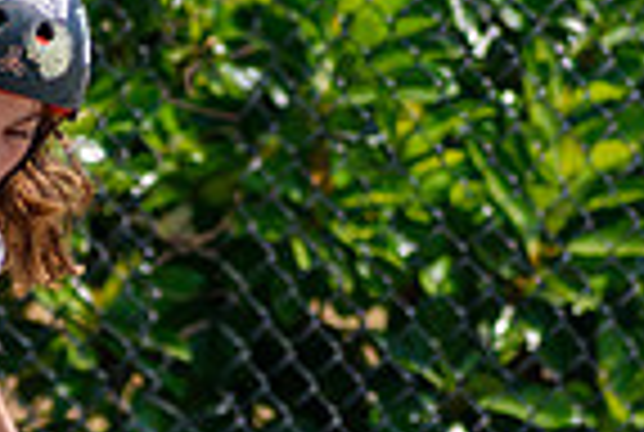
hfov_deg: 1.5
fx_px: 23967
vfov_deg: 1.0
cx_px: 27
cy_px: 470
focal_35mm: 1337
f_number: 5.6
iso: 360
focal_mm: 220
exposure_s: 1/2000
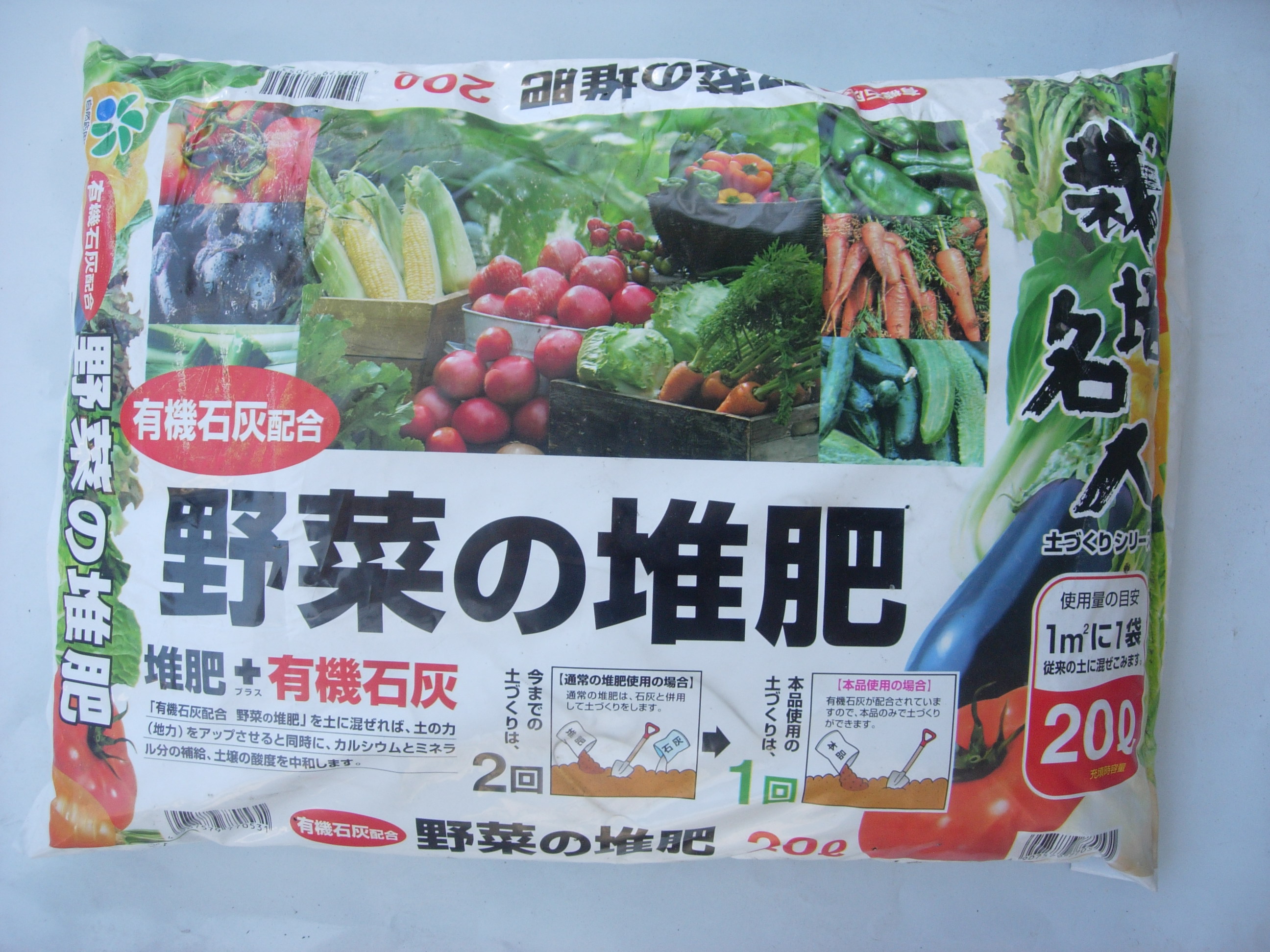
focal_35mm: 38
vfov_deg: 37.7
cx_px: 635
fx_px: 1394
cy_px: 476
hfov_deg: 49.0
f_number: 2.8
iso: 64
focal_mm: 7.8
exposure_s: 1/157
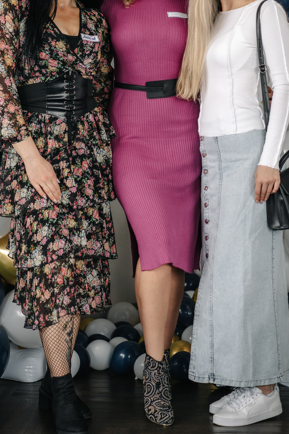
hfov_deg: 10.5
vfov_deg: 15.7
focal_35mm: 130
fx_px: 1565
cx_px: 130
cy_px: 116
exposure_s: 1/250
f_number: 2.2
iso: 160
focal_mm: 85
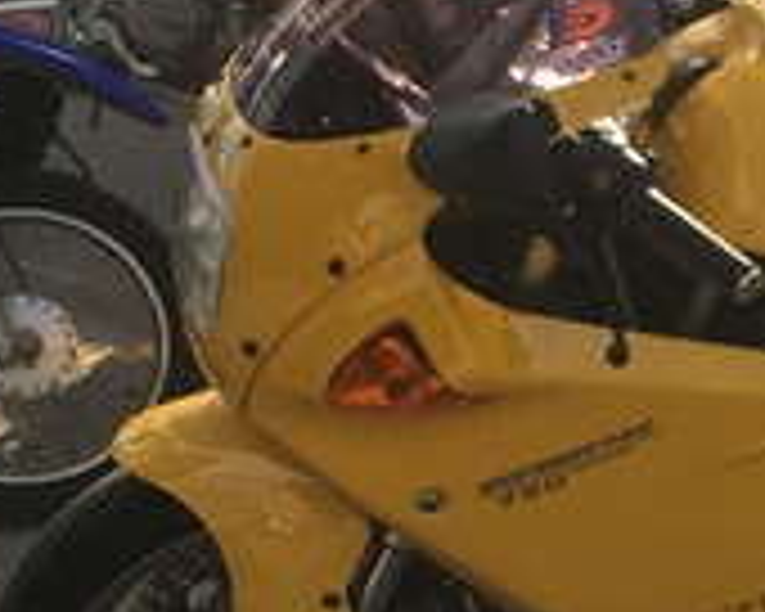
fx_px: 2264
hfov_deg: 18.4
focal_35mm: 100
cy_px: 387
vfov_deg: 15.4
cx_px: 873
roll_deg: +0.5
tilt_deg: -24.5
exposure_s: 1/1304
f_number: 2.2
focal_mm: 4.15
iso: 25
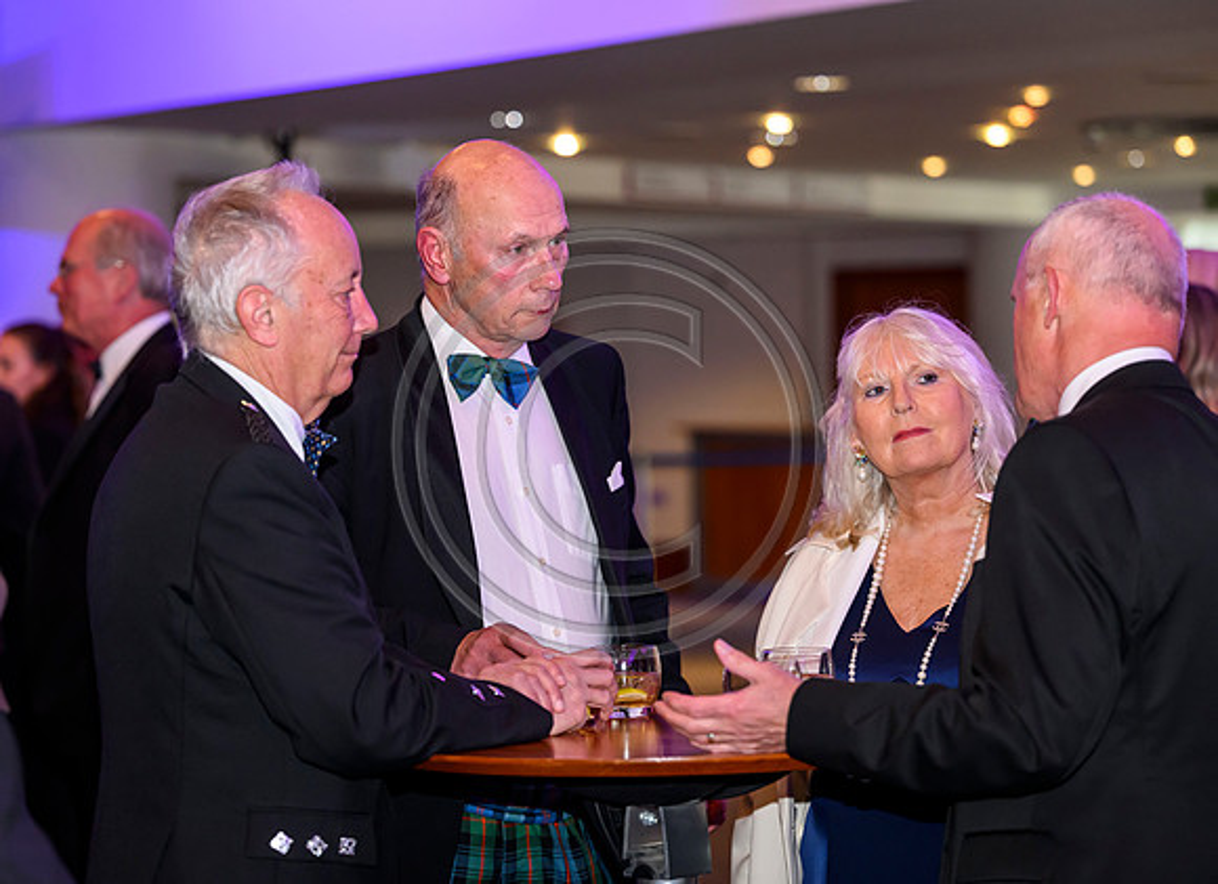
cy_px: 425
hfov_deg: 19.2
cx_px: 530
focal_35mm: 103
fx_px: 3594
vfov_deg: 14.0
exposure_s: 1/160
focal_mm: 94
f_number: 3.2
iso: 2500
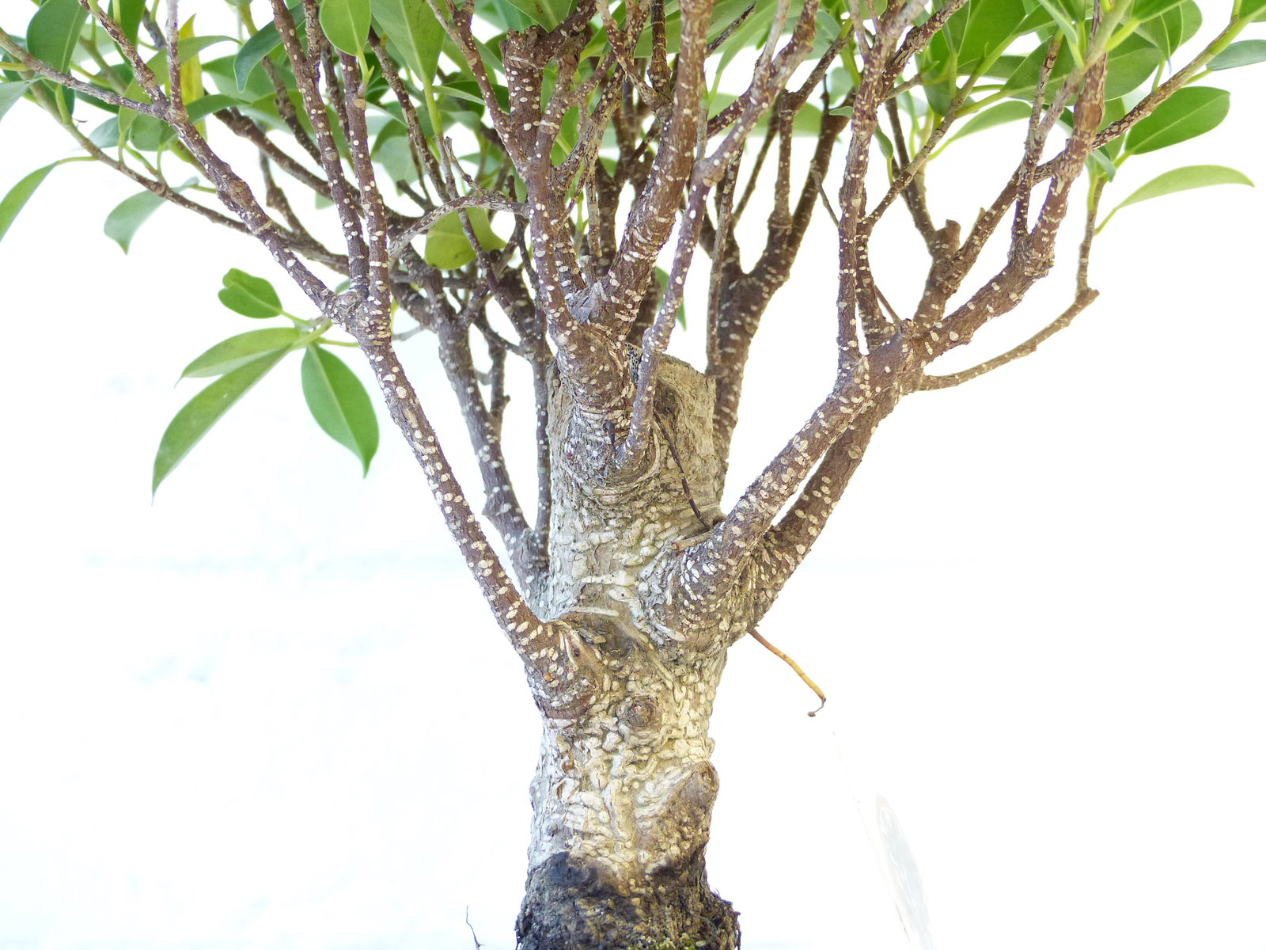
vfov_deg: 15.2
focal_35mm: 97
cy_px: 475
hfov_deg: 20.2
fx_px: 3548
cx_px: 633
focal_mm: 17.4
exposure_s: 1/40
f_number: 2.8
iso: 400
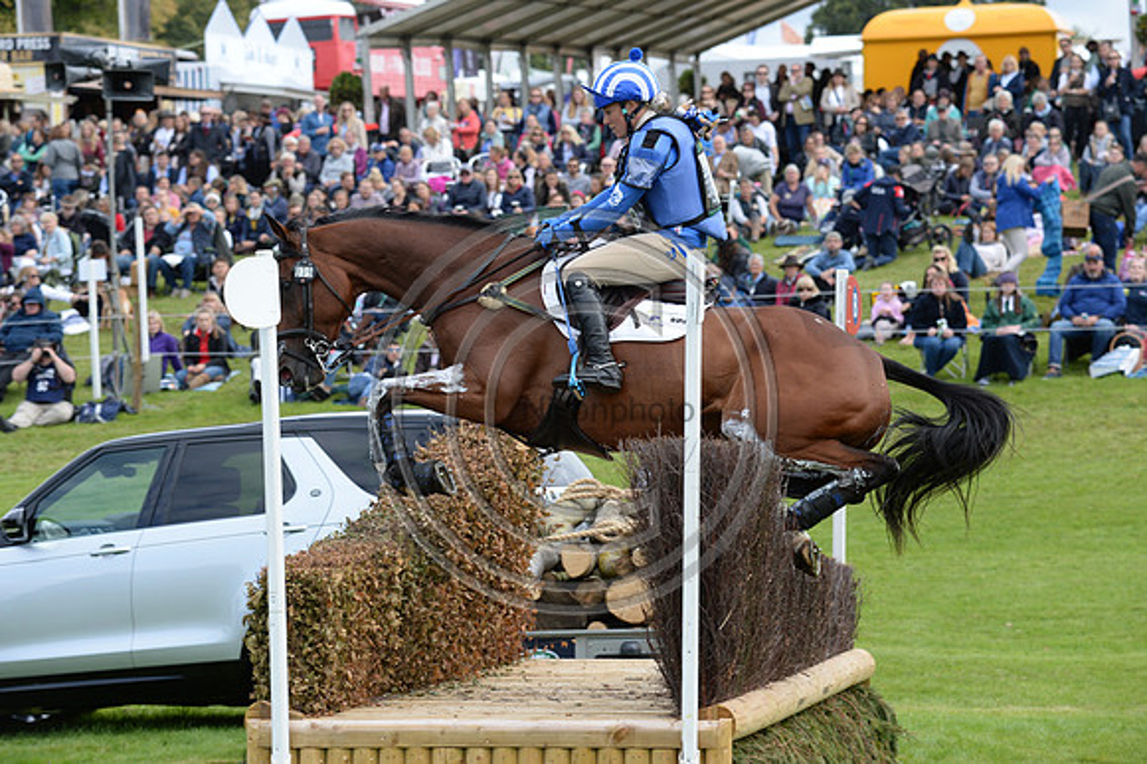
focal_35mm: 160
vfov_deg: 8.6
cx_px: 574
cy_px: 382
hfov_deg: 12.8
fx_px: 5095
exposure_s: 1/1000
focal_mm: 160
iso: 800
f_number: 7.1
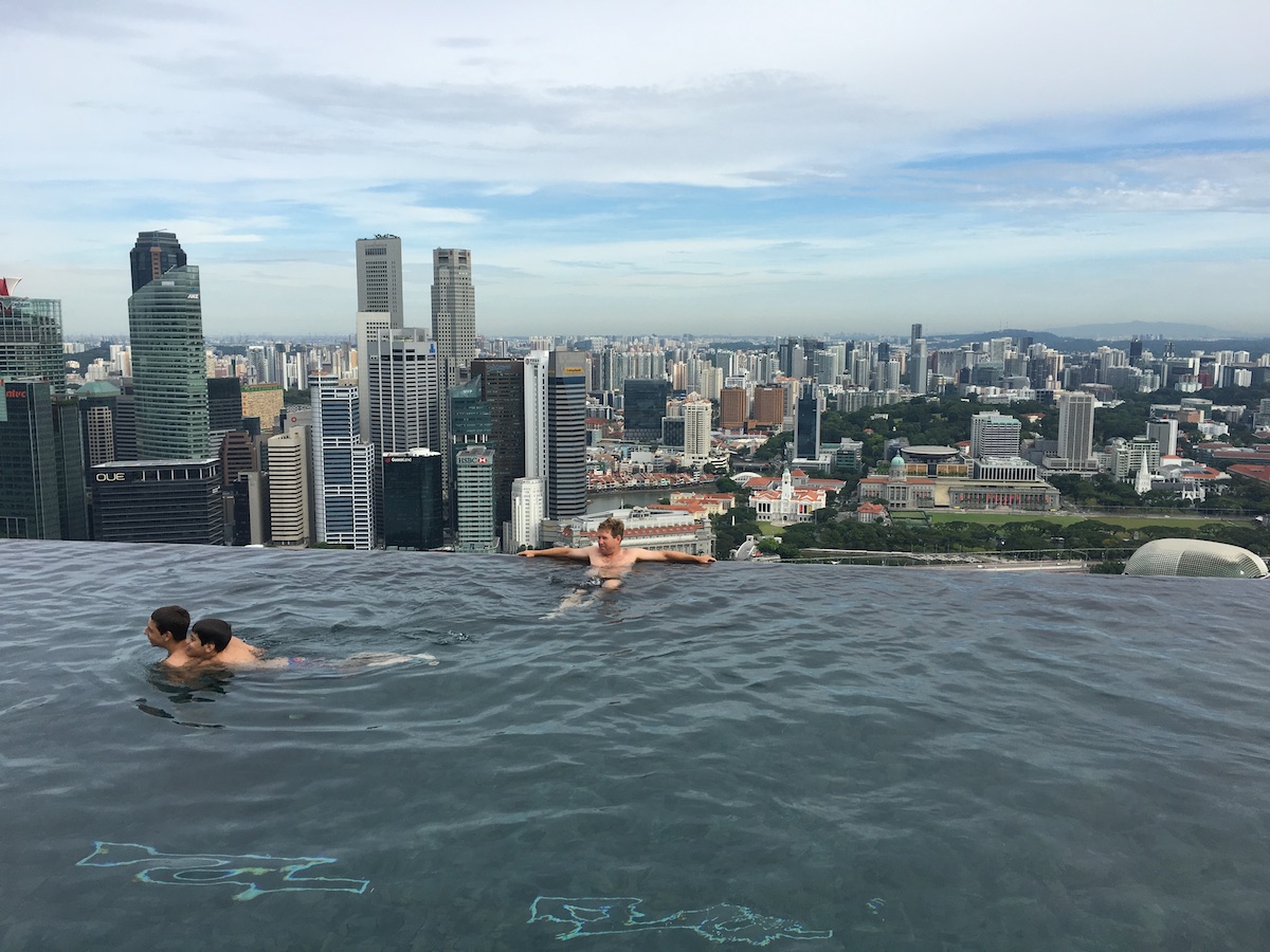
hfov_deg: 61.7
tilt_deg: -7.0
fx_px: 1064
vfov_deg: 48.2
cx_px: 635
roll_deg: -0.4
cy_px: 476
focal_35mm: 29
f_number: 2.2
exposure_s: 1/1326
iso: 25
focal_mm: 4.15
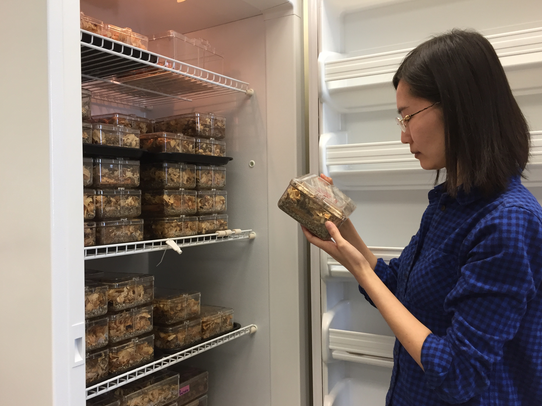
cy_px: 202
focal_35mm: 31
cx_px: 284
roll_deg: +0.5
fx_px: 485
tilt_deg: -0.4
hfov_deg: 58.3
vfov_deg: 45.4
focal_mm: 4.15
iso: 40
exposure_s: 1/30
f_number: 2.2
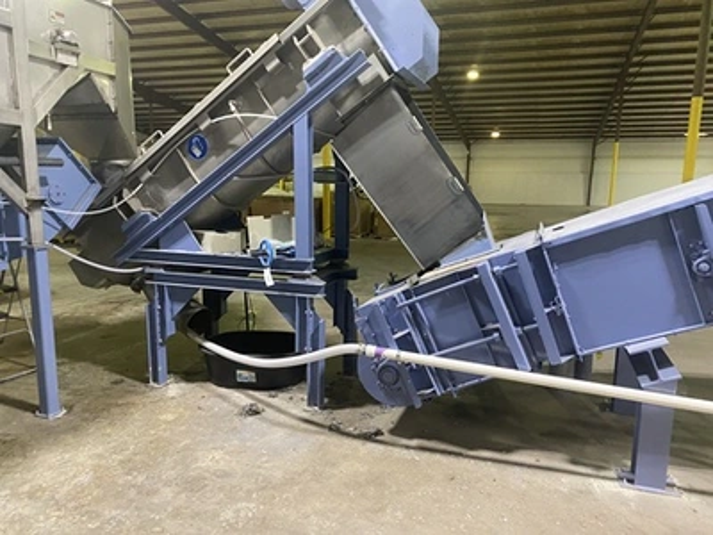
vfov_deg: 53.1
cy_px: 268
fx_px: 536
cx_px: 356
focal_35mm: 26
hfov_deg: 67.3
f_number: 1.8
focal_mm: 4.25
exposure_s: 1/60
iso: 500
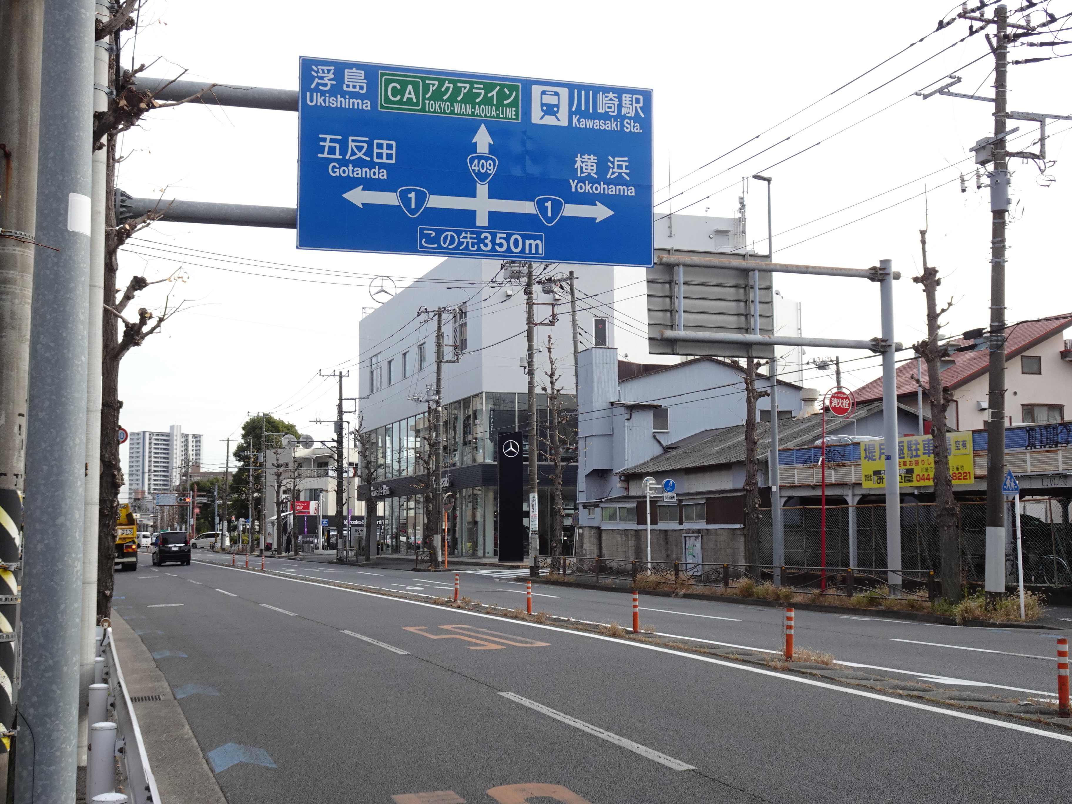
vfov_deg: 32.9
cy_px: 402
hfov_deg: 42.9
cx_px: 536
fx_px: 1363
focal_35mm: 44
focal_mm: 7.29
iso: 100
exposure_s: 1/320
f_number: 4.5
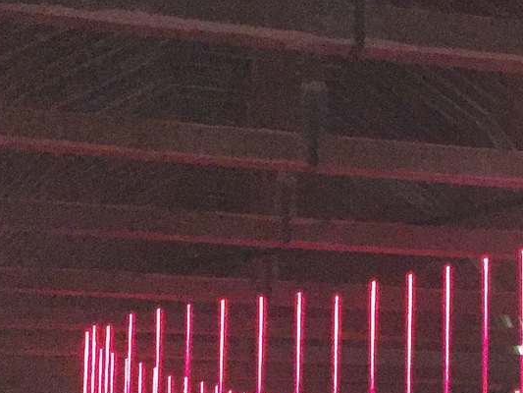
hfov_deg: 21.2
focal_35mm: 87
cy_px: 431
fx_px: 1315
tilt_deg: +5.9
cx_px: 601
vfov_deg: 16.5
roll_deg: -0.2
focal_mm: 4.15
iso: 2000
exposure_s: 1/17
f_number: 2.2
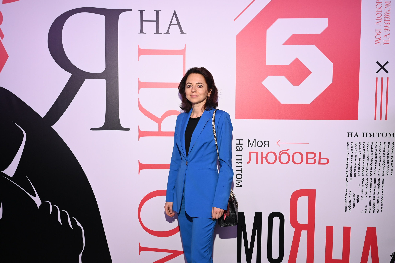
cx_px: 198
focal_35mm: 34
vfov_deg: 38.4
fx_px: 379
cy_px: 132
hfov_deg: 55.1
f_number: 5
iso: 640
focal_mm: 34.5
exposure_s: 1/125
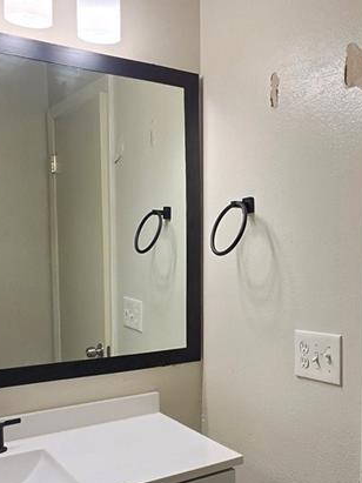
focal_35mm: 38
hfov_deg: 37.2
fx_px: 530
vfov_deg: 48.0
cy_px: 329
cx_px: 248
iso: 64
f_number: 1.9
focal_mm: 2.2
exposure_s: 1/120
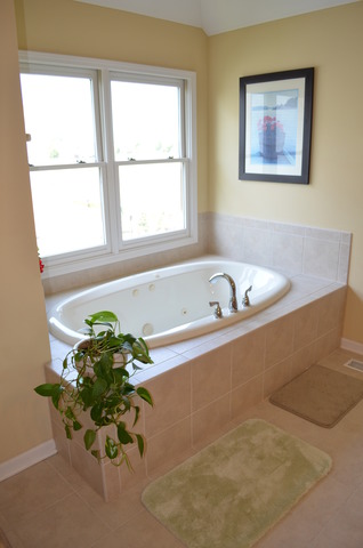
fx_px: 410
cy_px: 274
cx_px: 182
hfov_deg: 47.7
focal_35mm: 27
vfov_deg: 67.5
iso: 400
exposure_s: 1/100
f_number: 3.5
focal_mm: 18
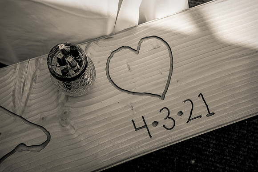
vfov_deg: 27.5
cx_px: 129
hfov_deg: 40.3
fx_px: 351
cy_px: 86
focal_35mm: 49
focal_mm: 49
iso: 100
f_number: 7.1
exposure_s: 1/250
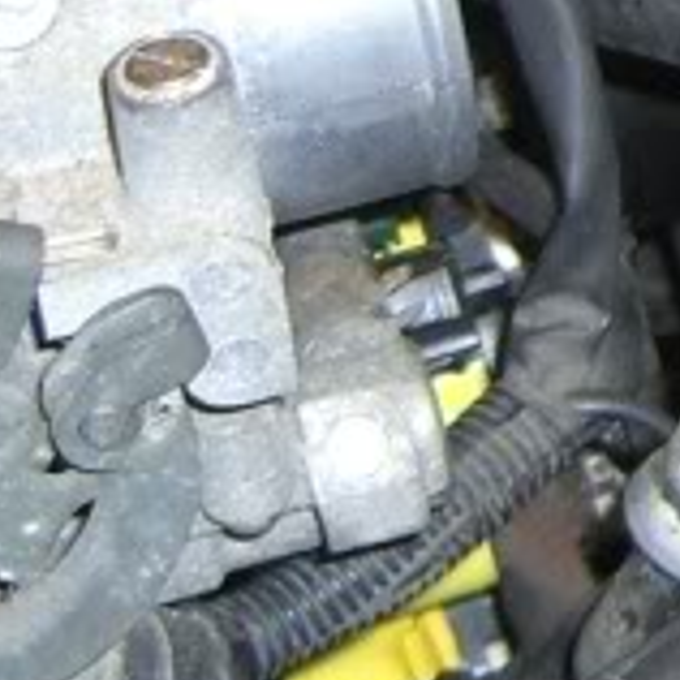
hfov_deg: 7.7
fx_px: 4845
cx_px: 1338
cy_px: -77
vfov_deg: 8.0
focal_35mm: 218
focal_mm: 7.9
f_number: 2.8
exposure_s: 1/60
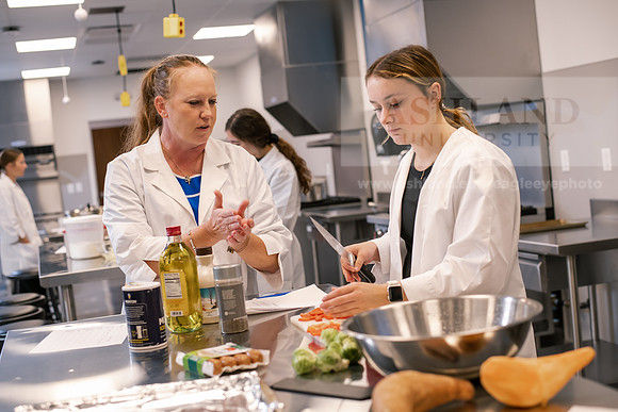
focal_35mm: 50
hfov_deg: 39.6
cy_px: 206
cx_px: 309
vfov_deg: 27.0
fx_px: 858
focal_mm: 50
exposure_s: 1/200
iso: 500
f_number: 3.2
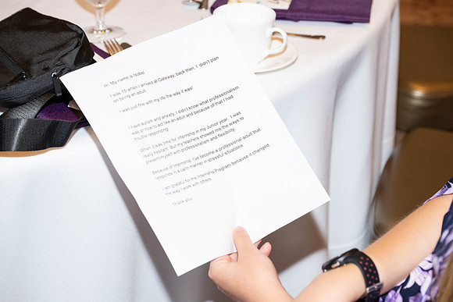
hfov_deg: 23.9
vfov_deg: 16.1
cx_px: 226
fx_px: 1070
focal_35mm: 85
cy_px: 151
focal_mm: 85
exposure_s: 1/100
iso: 1000
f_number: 5.6
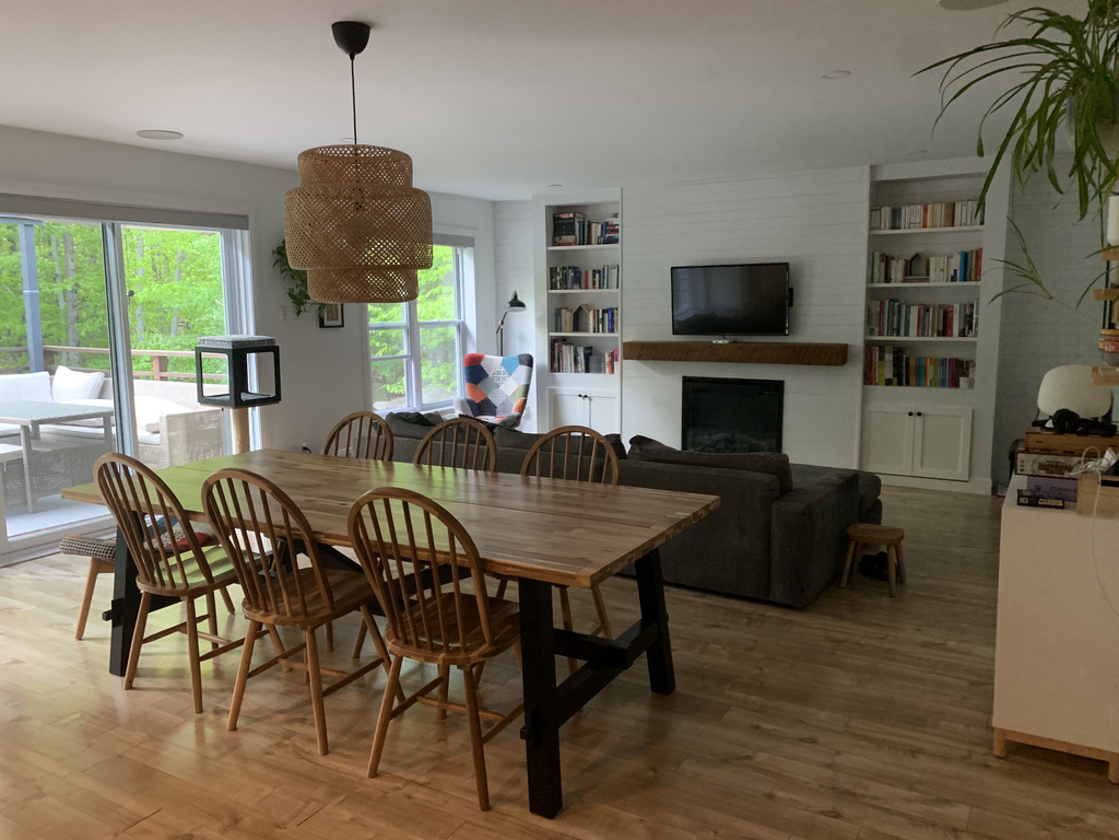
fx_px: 840
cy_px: 420
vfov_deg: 53.1
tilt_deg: -9.4
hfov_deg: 67.3
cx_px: 560
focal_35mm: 26
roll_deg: +0.4
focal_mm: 4.25
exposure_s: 1/30
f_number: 1.8
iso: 320
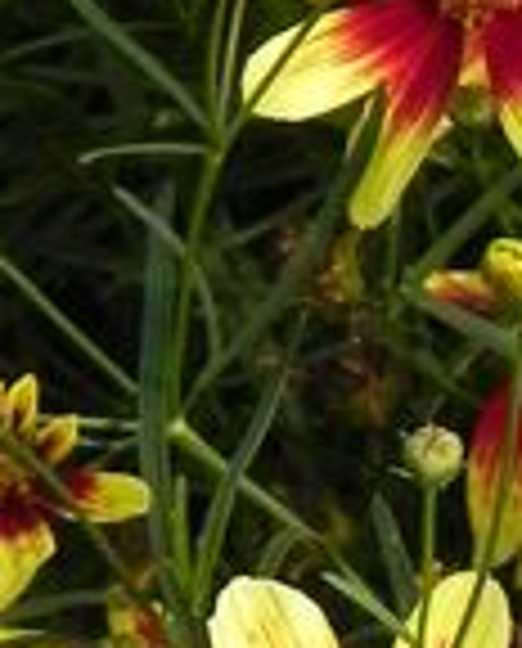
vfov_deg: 2.2
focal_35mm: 876
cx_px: 1242
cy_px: -274
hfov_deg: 1.8
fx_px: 16846
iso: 160
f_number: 5
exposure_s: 1/400
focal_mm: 28.8
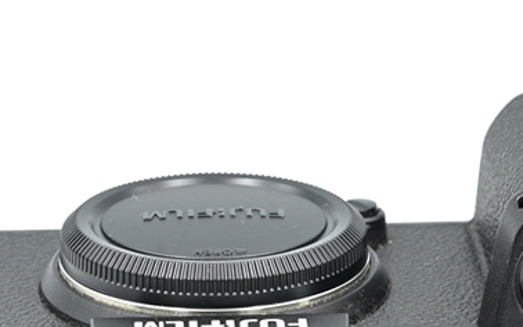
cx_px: 345
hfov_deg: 10.7
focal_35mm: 196
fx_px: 2793
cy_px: 310
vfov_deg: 6.7
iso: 100
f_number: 14
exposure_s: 1/8
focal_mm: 75
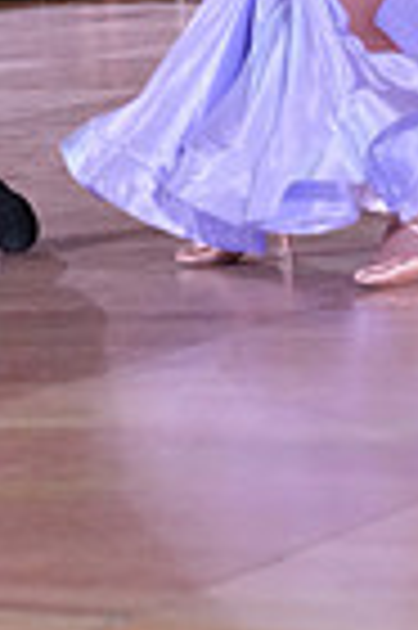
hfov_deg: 6.9
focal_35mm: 199
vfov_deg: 9.9
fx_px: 3474
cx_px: 2
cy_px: -400
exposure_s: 1/250
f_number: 5
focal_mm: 48
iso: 2500
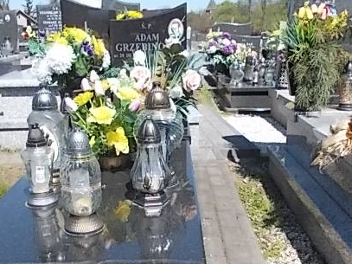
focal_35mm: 44
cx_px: 150
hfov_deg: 42.8
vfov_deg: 32.3
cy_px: 194
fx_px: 447
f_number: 5.4
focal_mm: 4
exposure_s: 1/200
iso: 80
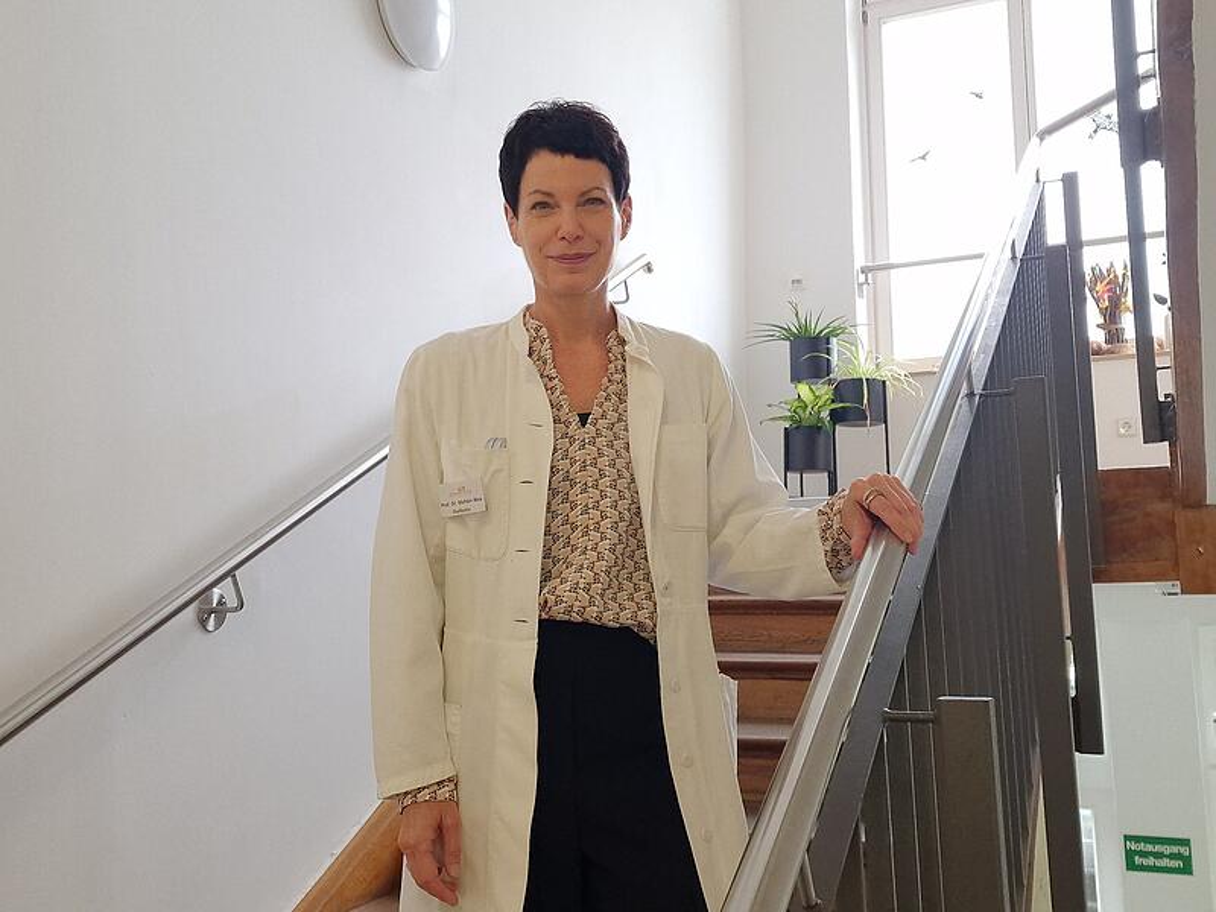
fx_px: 808
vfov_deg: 58.9
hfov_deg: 73.9
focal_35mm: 23
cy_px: 456
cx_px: 608
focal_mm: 6.4
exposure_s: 1/50
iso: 146
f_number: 1.8
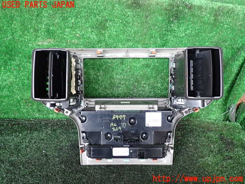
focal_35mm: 30
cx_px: 122
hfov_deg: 60.0
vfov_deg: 46.8
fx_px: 212
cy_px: 92
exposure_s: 1/30
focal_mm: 5.4
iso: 500
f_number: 2.3
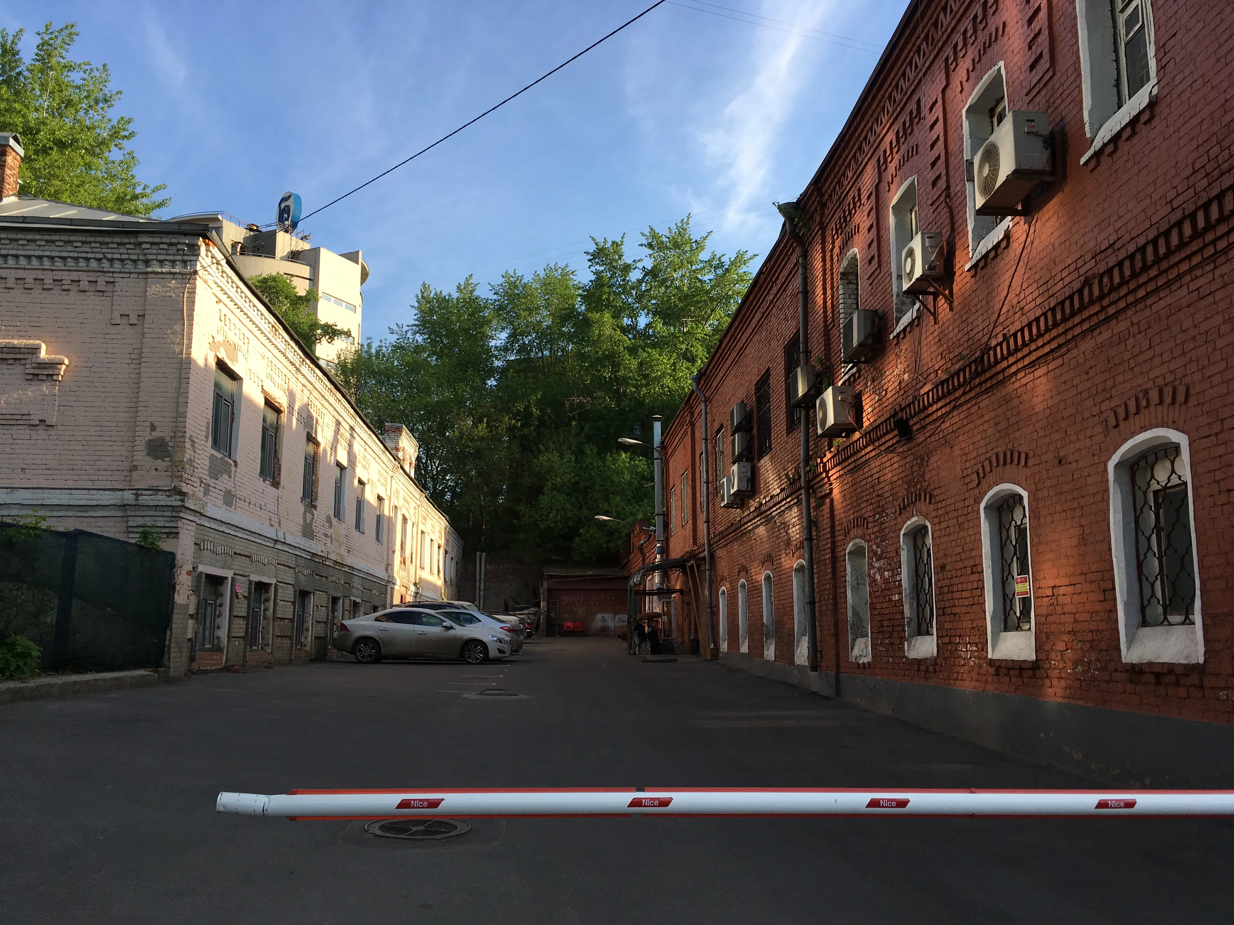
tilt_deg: +7.6
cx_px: 617
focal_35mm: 29
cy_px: 462
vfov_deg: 48.2
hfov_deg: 61.7
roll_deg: +0.7
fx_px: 1034
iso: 25
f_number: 2.2
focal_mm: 4.15
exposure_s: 1/657
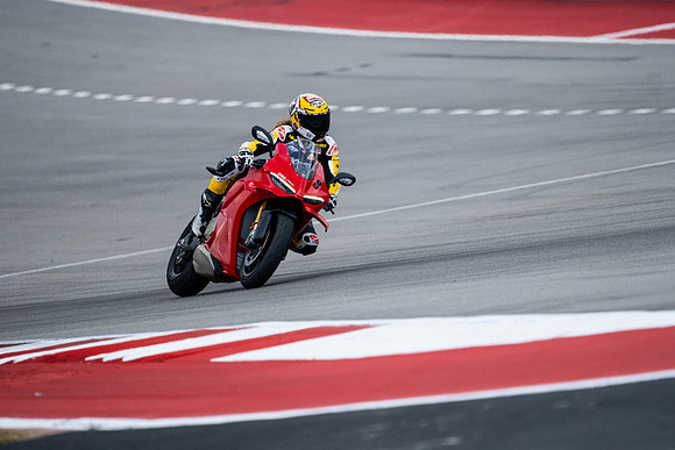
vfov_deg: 1.8
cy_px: 225
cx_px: 338
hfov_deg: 2.7
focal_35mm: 750
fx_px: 14065
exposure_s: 1/4000
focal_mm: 500
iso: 1250
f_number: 5.6
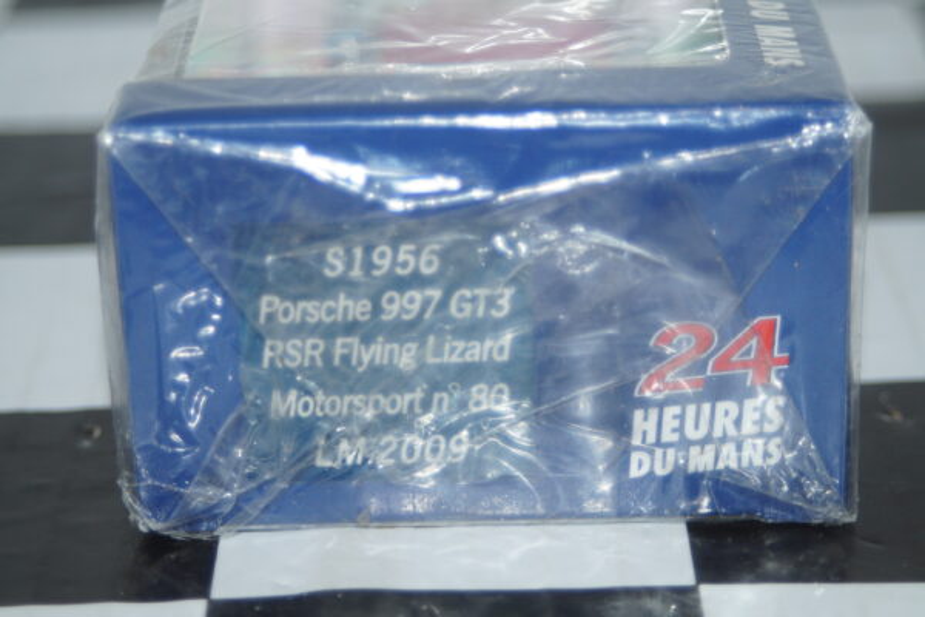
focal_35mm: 120
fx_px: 3083
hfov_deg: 17.1
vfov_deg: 11.4
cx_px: 462
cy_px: 308
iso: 320
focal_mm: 80
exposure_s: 1/60
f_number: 5.6
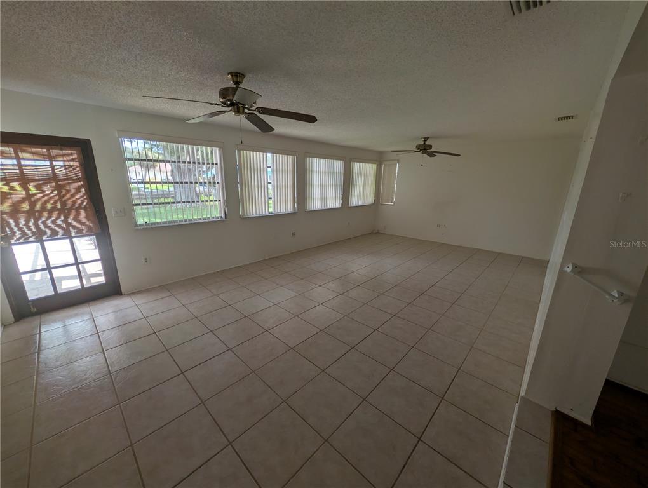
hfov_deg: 110.5
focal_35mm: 12
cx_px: 324
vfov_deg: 94.6
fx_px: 225
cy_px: 244
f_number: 1.7
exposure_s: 1/90.6
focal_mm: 2.02
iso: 48
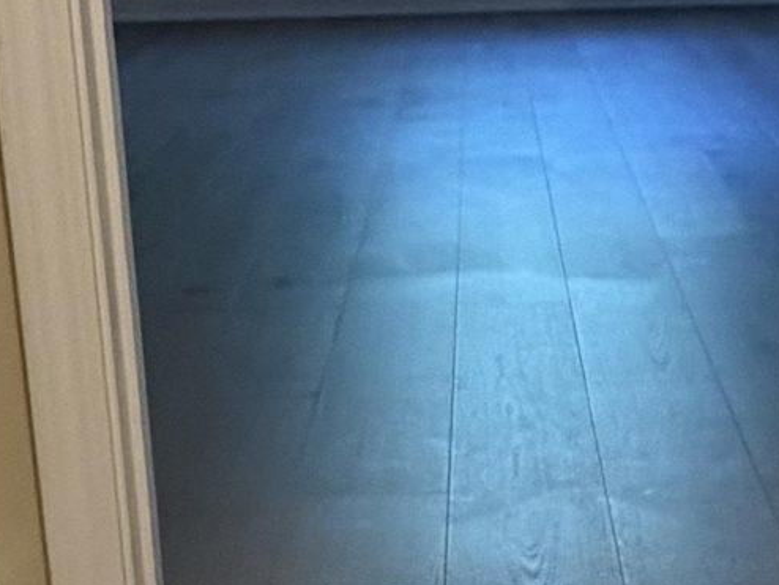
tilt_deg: -21.0
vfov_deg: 16.7
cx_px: 459
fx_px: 1959
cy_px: 542
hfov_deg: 22.5
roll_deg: +2.4
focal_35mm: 87
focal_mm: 2.22
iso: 320
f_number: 2.2
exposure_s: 1/60
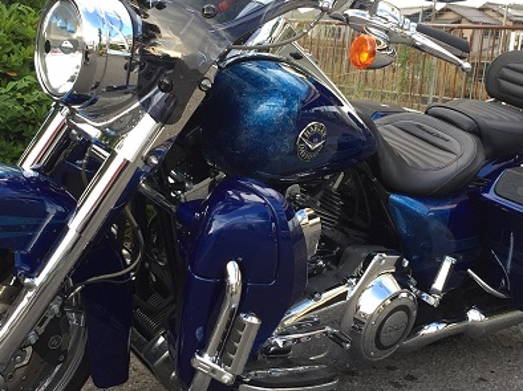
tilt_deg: -7.3
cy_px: 165
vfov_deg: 28.0
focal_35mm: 52
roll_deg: -6.3
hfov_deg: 36.7
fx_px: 785
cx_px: 215
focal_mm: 4.15
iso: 50
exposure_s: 1/120
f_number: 2.2
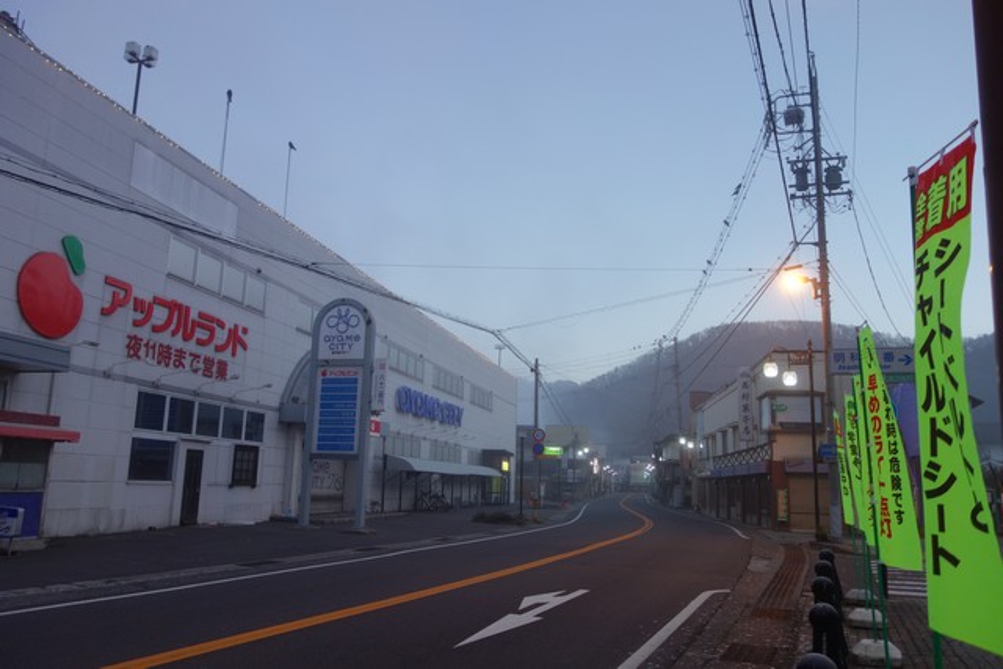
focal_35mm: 28
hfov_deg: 65.5
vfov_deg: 46.4
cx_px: 502
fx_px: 780
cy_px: 334
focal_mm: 10.4
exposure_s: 1/60
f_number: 1.8
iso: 125
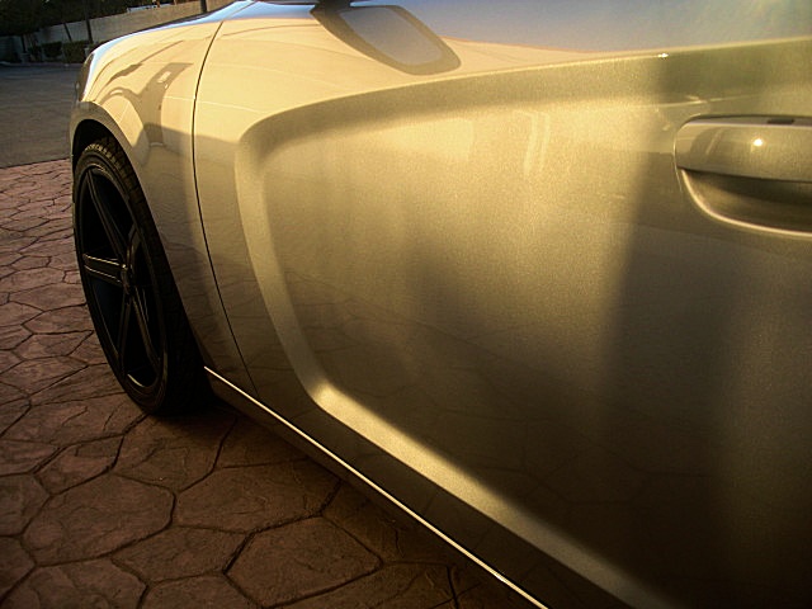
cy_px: 304
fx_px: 844
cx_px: 406
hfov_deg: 51.4
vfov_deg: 39.7
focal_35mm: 36
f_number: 2.8
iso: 50
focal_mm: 6.3
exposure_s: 1/160
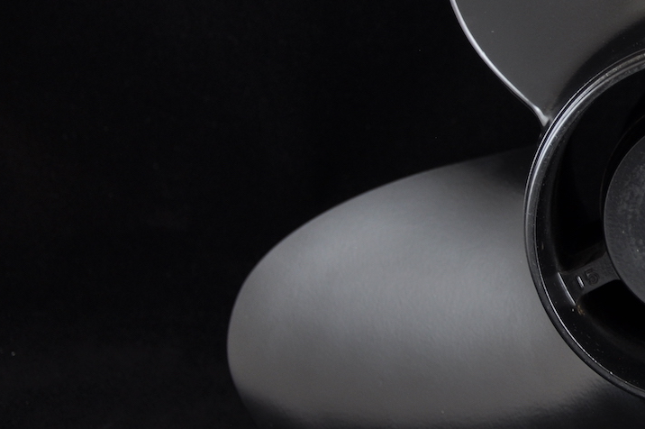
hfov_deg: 16.8
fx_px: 2112
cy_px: 90
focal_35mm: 118
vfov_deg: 11.6
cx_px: 707
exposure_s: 1/8
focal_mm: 32
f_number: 4.2
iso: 200
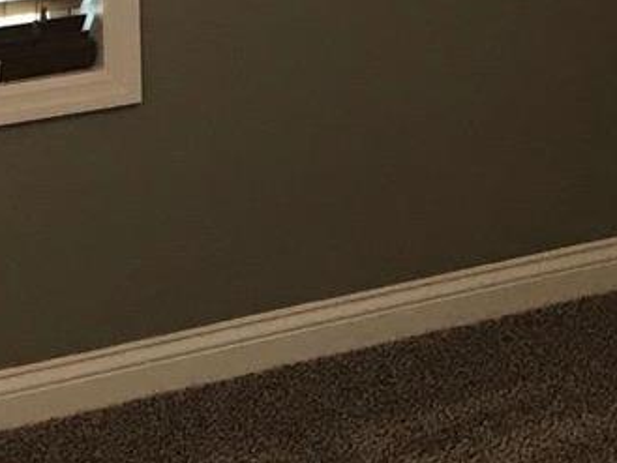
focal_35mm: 136
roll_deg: +0.8
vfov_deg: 10.6
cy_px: -180
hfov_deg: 14.4
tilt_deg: -6.5
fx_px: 2425
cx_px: 471
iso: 40
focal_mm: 3.99
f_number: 1.8
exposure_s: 1/24
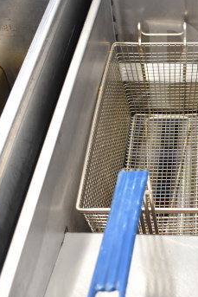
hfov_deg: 18.2
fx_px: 593
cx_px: 223
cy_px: 89
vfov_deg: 27.8
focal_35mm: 72
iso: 1000
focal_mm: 18
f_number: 3.5
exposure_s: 1/30
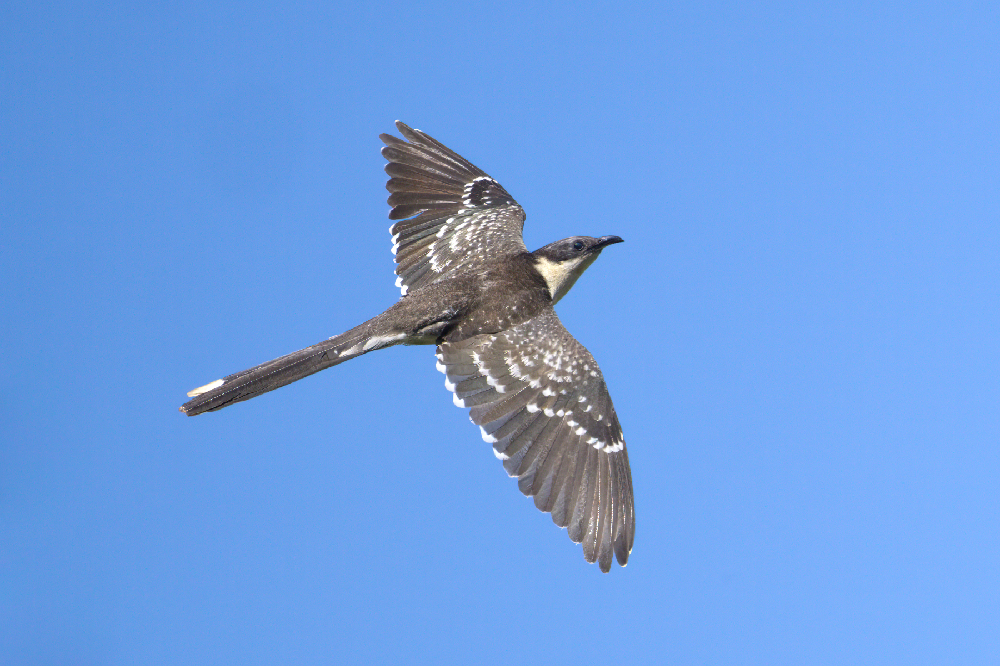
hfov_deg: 2.5
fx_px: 23332
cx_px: 500
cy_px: 333
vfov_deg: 1.6
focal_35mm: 840
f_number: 9
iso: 1100
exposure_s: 1/4000
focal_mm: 840
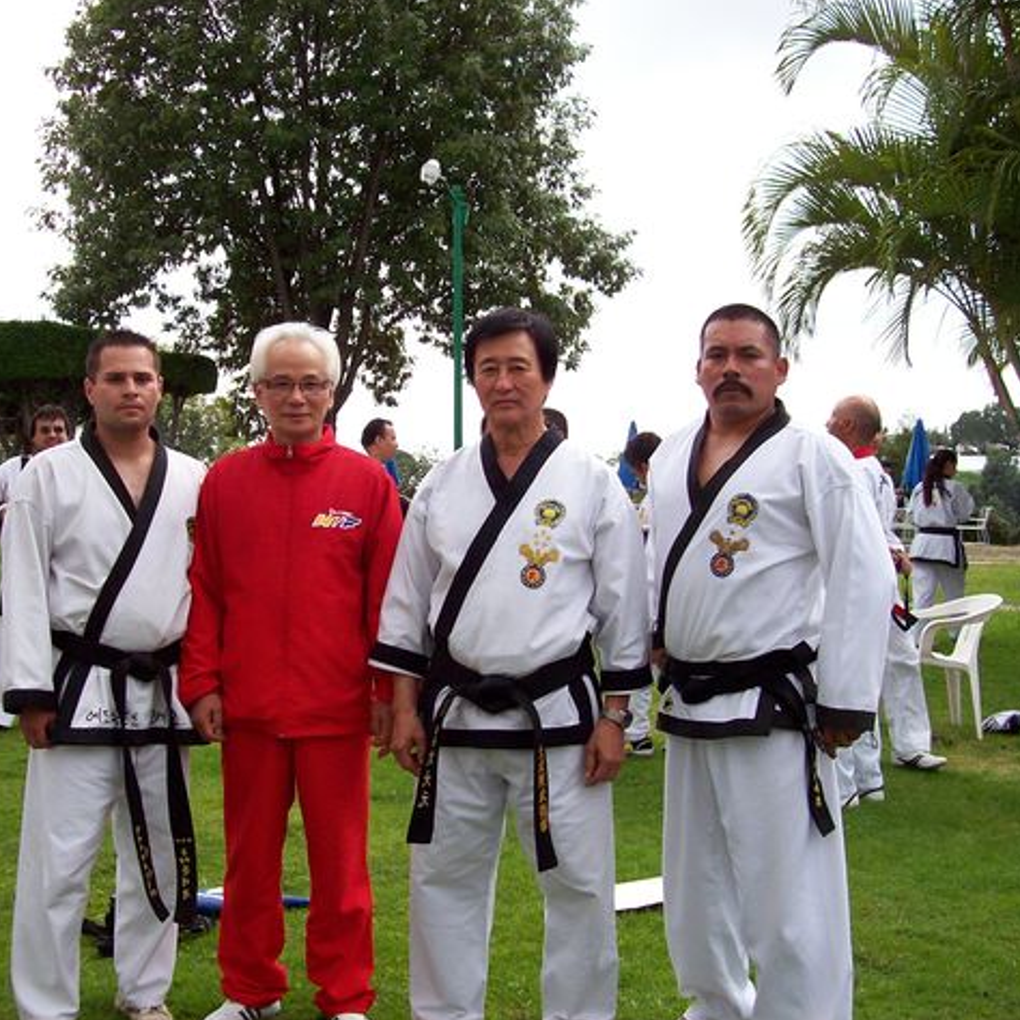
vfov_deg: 39.2
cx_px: 413
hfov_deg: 39.0
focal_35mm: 43
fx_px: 1433
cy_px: 510
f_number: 2.7
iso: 80
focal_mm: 6
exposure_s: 1/772
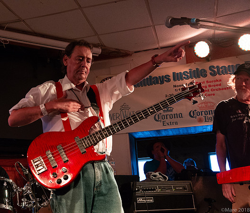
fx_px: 400
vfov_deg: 29.8
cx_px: 90
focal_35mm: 53
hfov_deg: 34.5
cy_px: 106
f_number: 6.3
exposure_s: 1/60
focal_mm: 45
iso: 6400
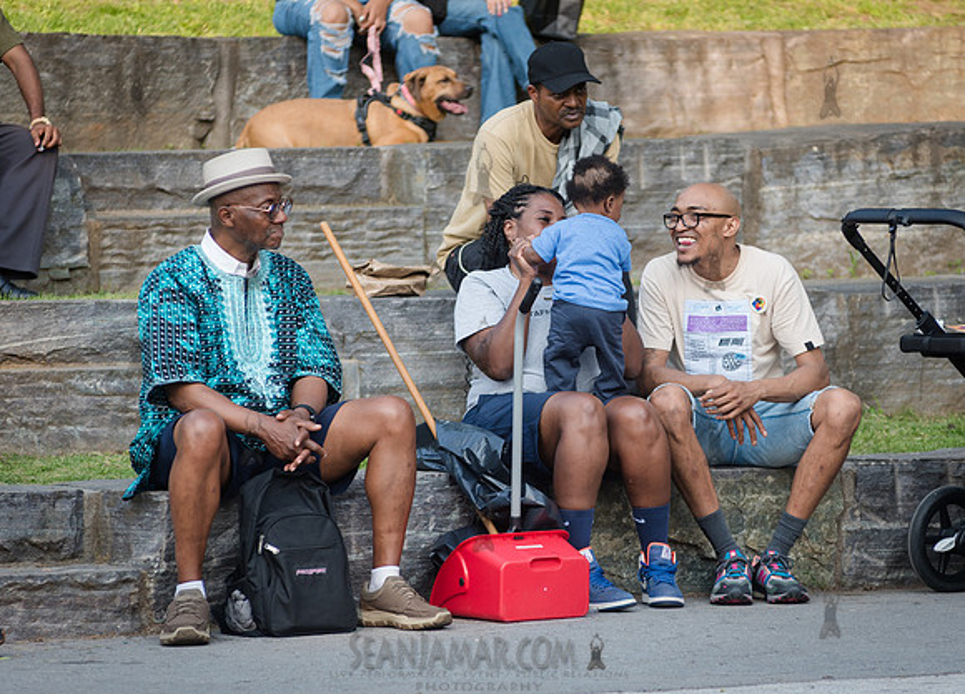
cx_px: 596
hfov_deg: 7.7
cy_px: 324
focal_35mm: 262
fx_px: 7197
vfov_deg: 5.5
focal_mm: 200
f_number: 4.5
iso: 200
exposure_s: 1/400
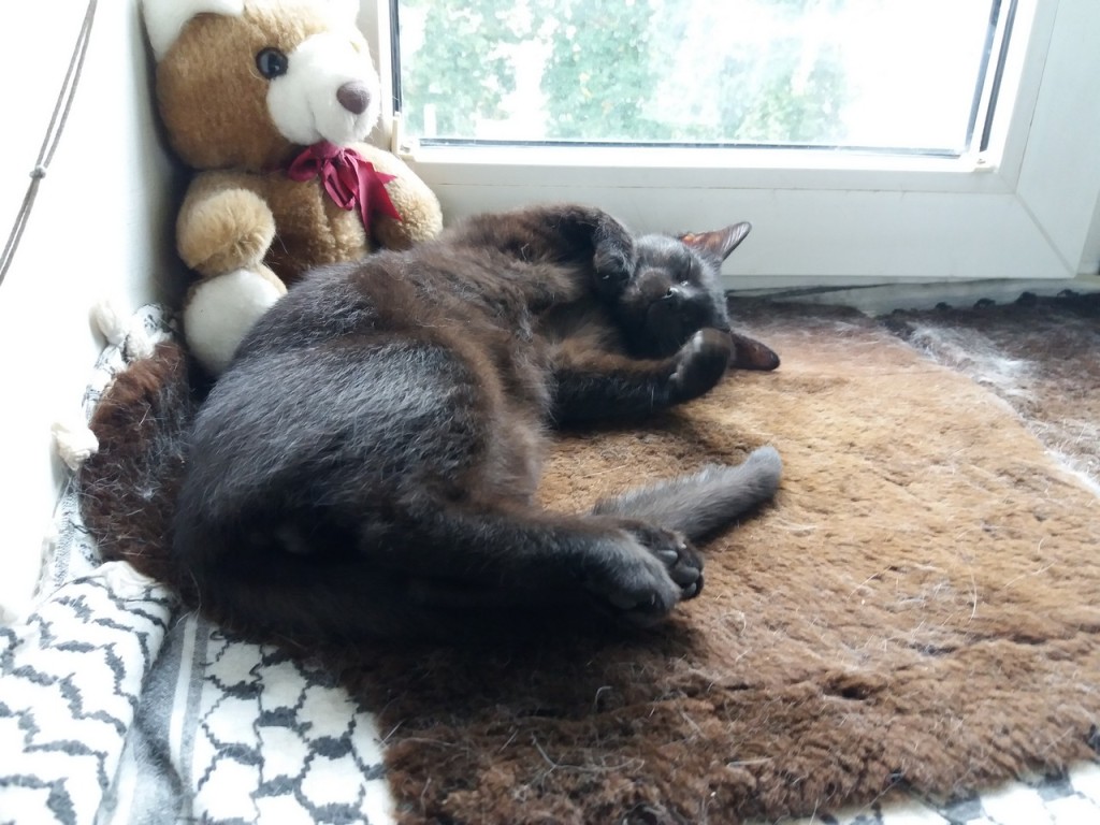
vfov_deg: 49.7
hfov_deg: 63.4
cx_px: 550
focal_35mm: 28
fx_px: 890
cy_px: 412
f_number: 1.9
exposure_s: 1/20
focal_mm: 3.7
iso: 160
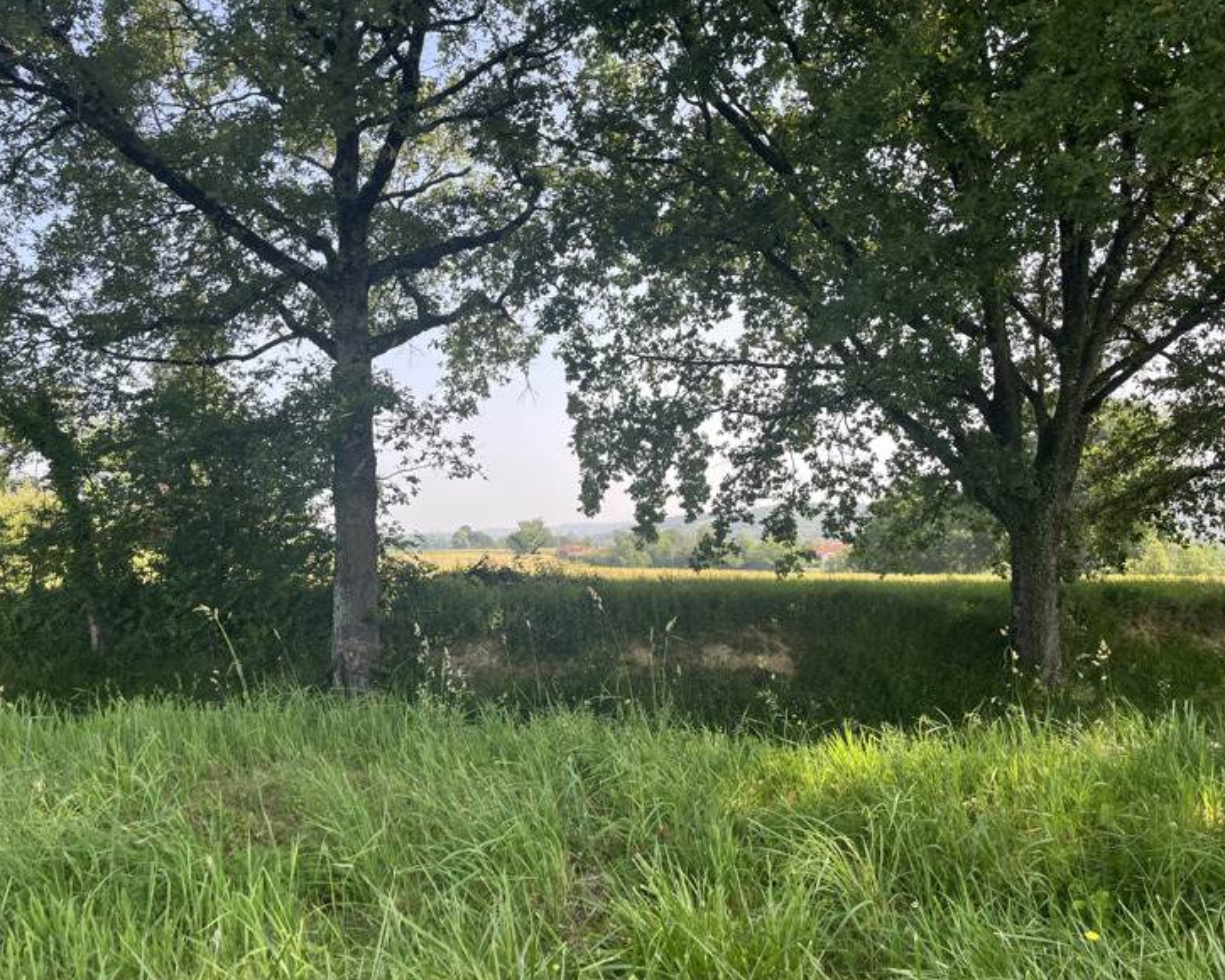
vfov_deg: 51.5
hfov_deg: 62.2
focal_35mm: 28
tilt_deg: +1.5
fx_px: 1015
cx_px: 639
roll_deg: +1.6
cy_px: 487
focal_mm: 5.1
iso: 50
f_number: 1.6
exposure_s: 1/705
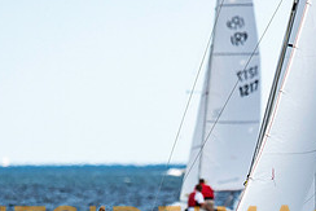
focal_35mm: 1133
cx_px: 224
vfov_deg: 1.2
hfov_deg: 1.8
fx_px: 9951
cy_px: 230
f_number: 5
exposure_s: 1/4000
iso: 500
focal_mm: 300
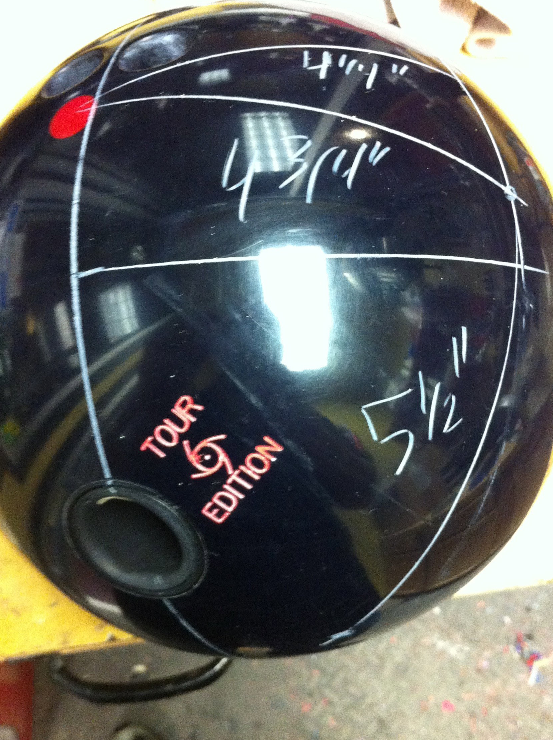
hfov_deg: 35.0
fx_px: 876
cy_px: 360
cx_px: 301
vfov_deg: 45.8
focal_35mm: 41
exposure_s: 1/15
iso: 400
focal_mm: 3.85
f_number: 2.8
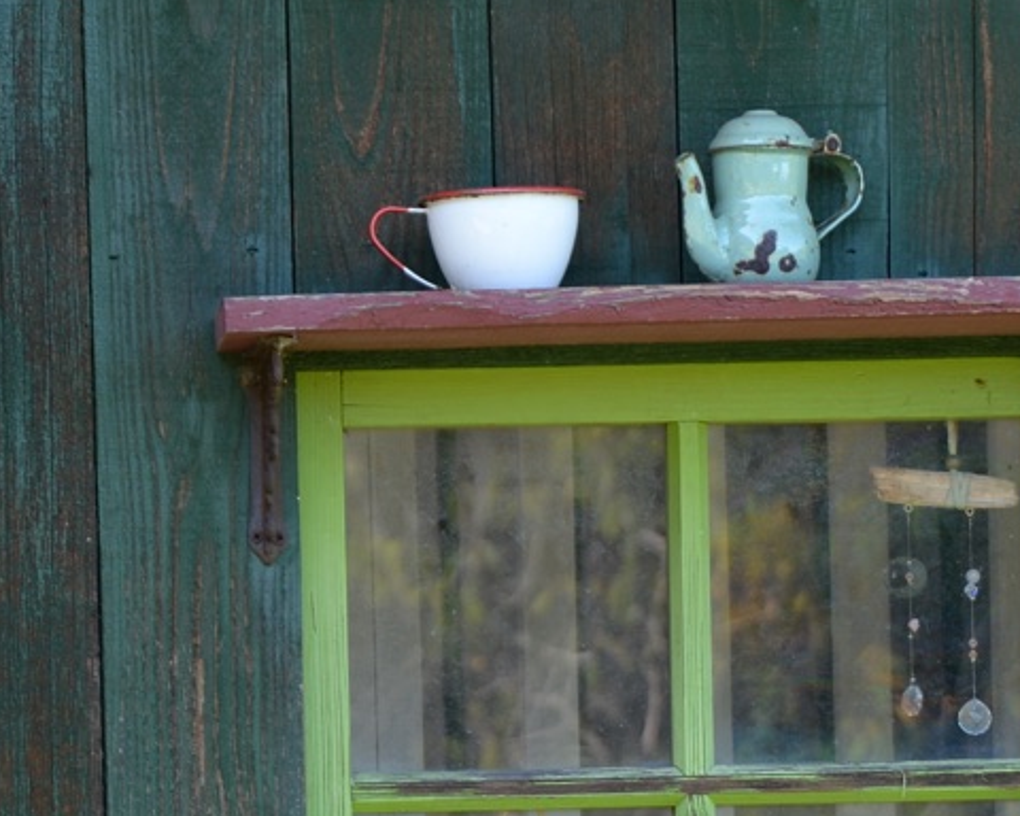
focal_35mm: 266
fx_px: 8030
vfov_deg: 5.8
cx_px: 665
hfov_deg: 7.3
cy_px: 1076
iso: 200
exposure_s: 1/100
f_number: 6.3
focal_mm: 85
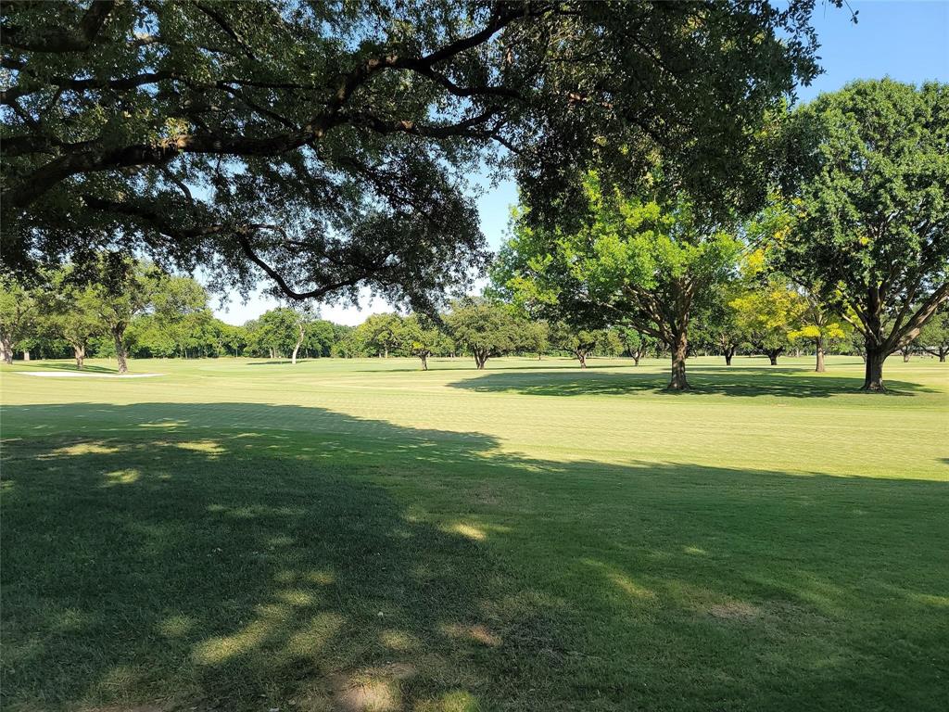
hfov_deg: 69.4
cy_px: 356
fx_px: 685
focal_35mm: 25
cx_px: 474
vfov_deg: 54.9
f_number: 1.8
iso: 20
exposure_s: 1/353
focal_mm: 7
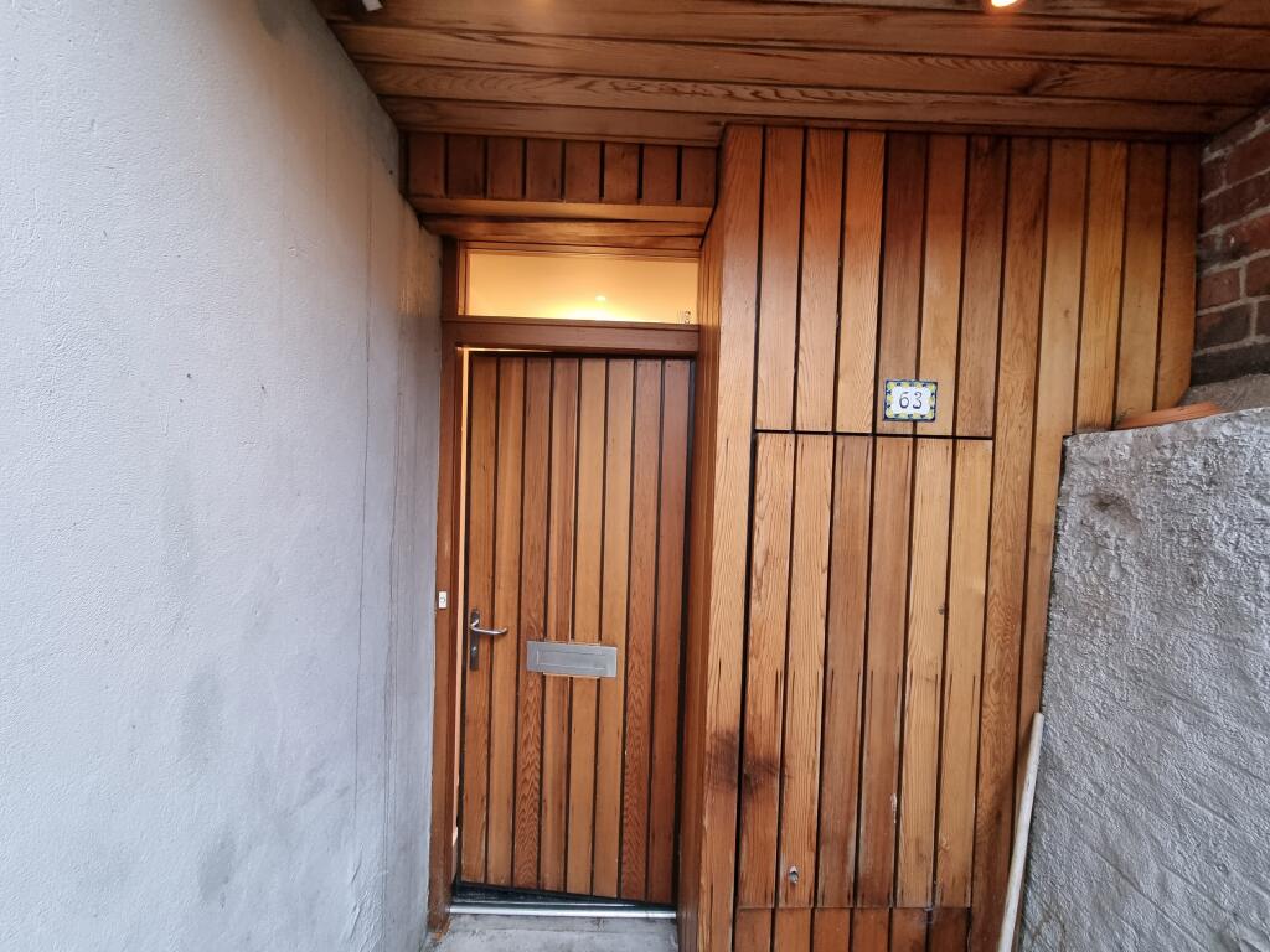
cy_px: 476
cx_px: 635
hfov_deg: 106.2
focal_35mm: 13
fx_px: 477
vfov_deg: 89.9
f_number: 2.2
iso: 400
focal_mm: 2.2
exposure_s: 1/50
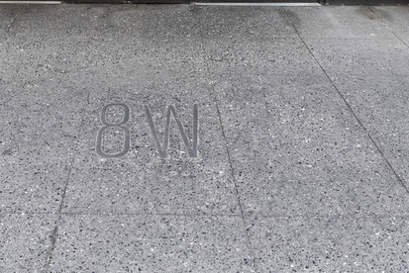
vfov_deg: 20.9
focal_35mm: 47
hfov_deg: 41.5
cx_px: 150
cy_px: -203
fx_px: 534
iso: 1250
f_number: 11
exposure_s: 1/125
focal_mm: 12
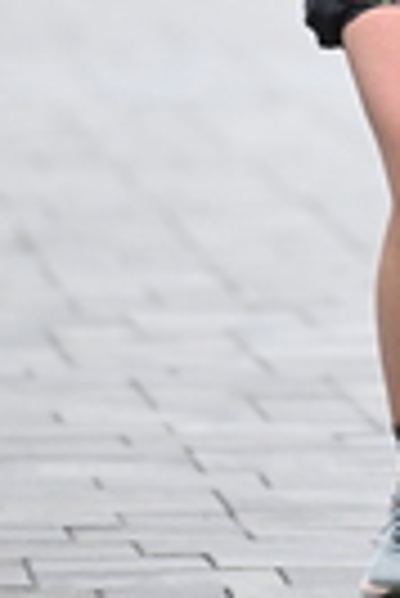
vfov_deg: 2.5
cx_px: 587
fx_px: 13730
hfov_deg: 1.7
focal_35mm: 826
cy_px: -153
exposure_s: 1/5000
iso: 1600
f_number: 2.8
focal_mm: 200
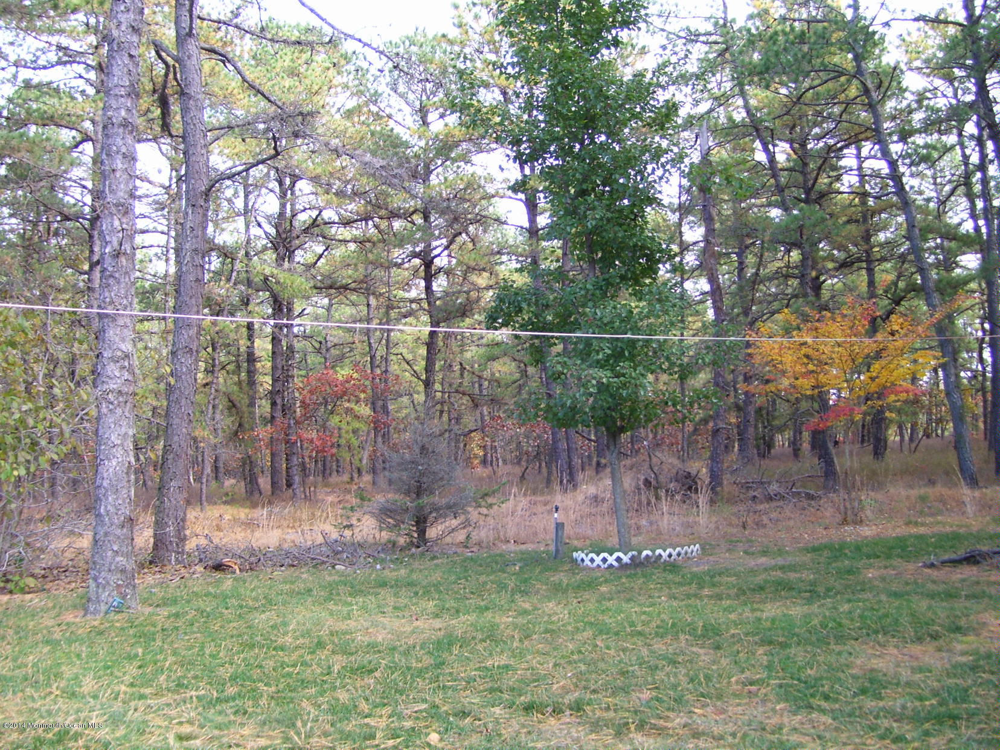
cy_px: 375
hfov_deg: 50.1
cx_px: 500
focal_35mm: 37
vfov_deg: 38.7
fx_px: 1069
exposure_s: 1/90
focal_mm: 6
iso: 80
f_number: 2.7
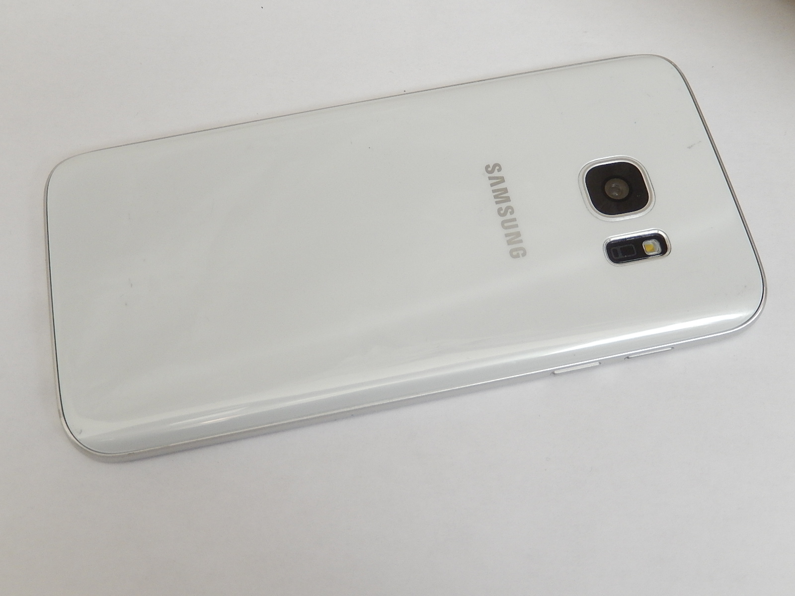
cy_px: 298
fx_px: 1033
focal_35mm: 45
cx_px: 398
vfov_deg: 32.2
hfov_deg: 42.1
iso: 400
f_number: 4.3
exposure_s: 1/80
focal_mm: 8.1
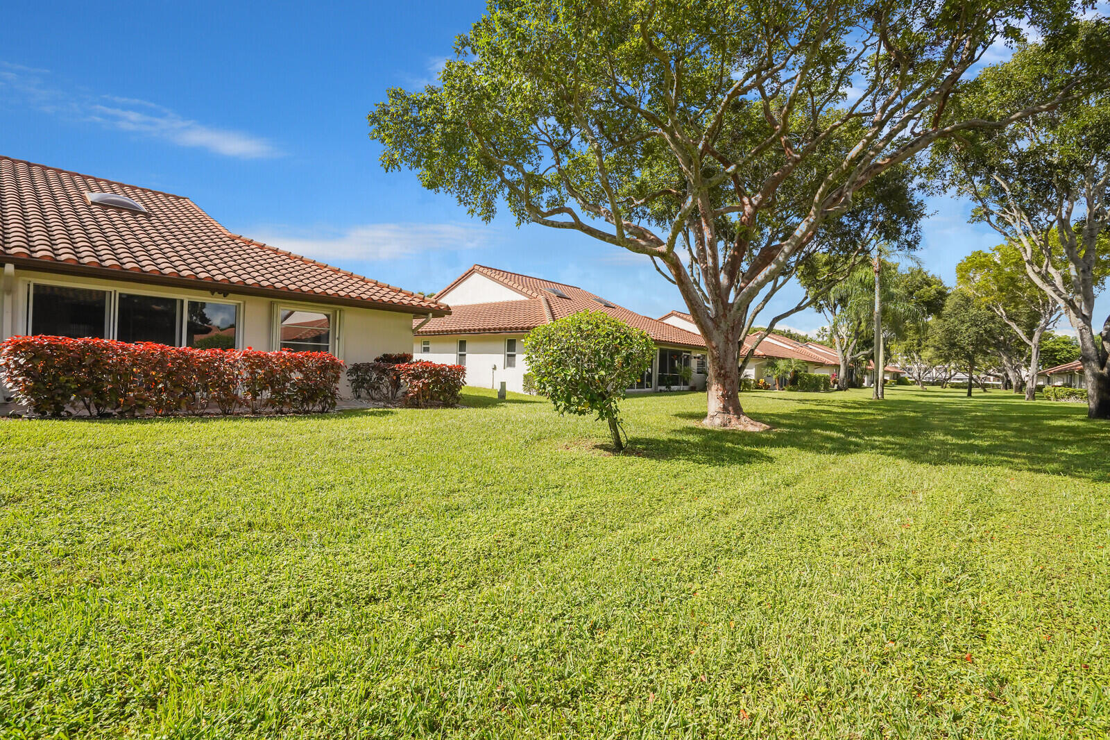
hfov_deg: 96.7
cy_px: 370
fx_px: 493
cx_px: 555
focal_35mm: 16
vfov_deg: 73.7
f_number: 8
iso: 800
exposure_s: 1/1000
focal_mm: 16
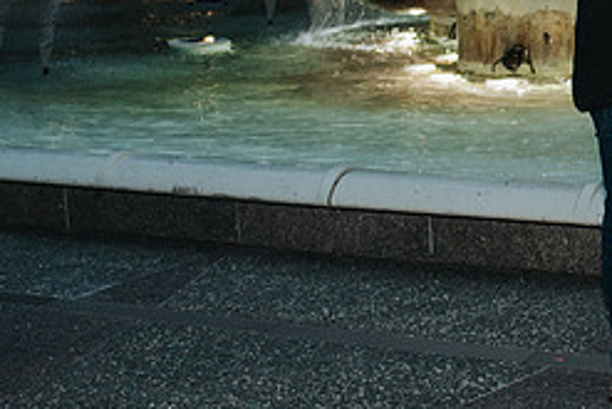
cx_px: 682
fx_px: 1446
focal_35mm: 85
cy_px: 69
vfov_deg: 16.0
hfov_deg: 22.5
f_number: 3.5
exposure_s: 1/125
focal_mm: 35
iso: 1000
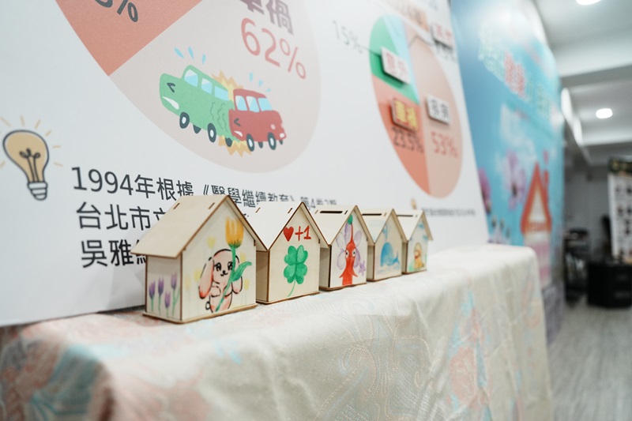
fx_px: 421
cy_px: 210
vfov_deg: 53.1
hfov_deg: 73.8
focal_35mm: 24
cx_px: 316
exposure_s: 1/320
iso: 1600
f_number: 2.8
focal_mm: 24
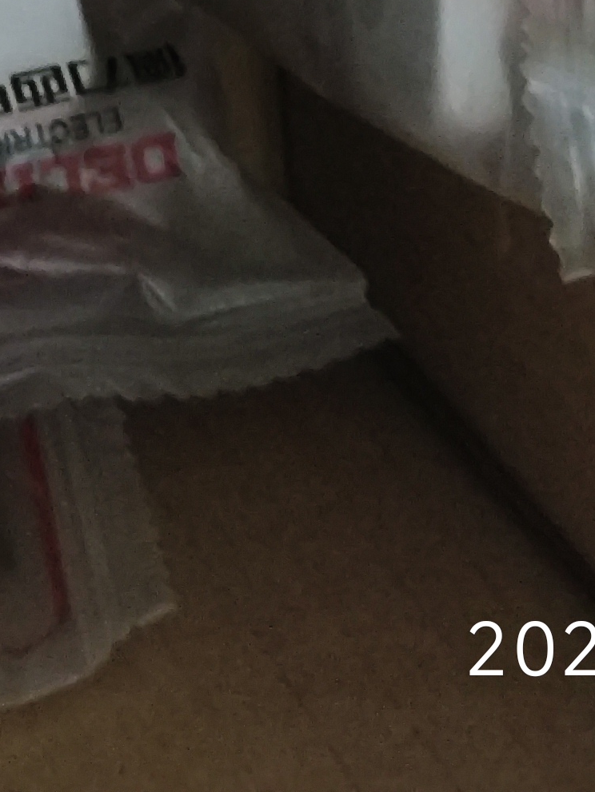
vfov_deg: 13.4
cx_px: -163
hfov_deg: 12.8
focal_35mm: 112
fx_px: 2565
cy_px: -1054
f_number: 1.8
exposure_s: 1/25
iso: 929
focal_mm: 4.68
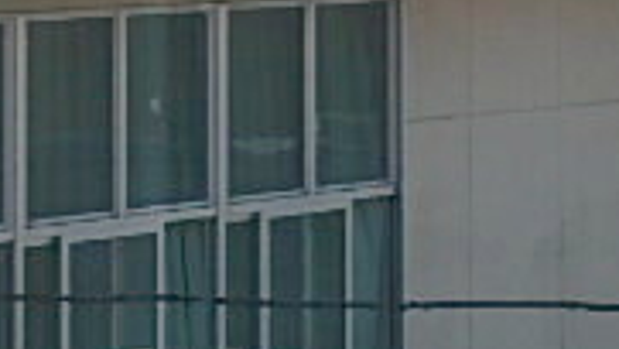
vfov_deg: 5.9
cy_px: -284
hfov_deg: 10.4
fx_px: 3350
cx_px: 780
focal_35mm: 204
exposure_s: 1/800
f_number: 5.2
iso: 125
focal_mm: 9.4
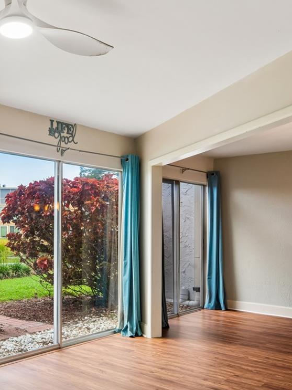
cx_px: 16
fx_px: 326
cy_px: 220
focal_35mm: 29
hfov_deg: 43.1
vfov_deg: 61.4
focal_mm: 14
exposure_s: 1/5
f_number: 13
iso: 100
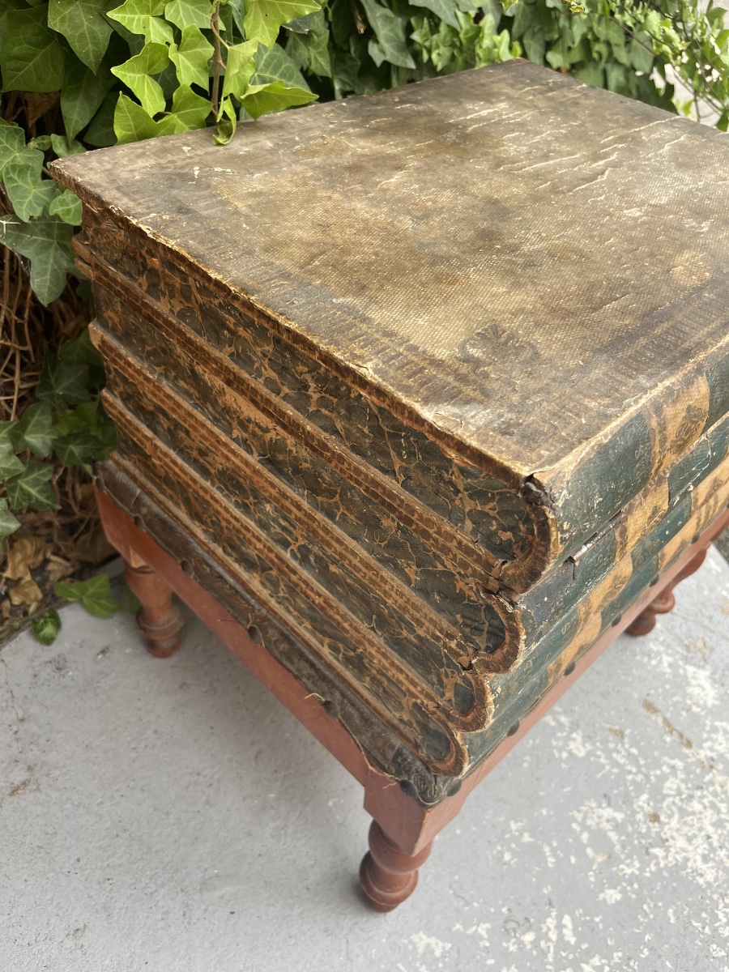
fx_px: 730
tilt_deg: -43.7
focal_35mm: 26
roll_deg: -5.0
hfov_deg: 53.1
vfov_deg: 67.3
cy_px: 486
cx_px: 364
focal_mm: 5.1
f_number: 1.6
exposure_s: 1/246
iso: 40
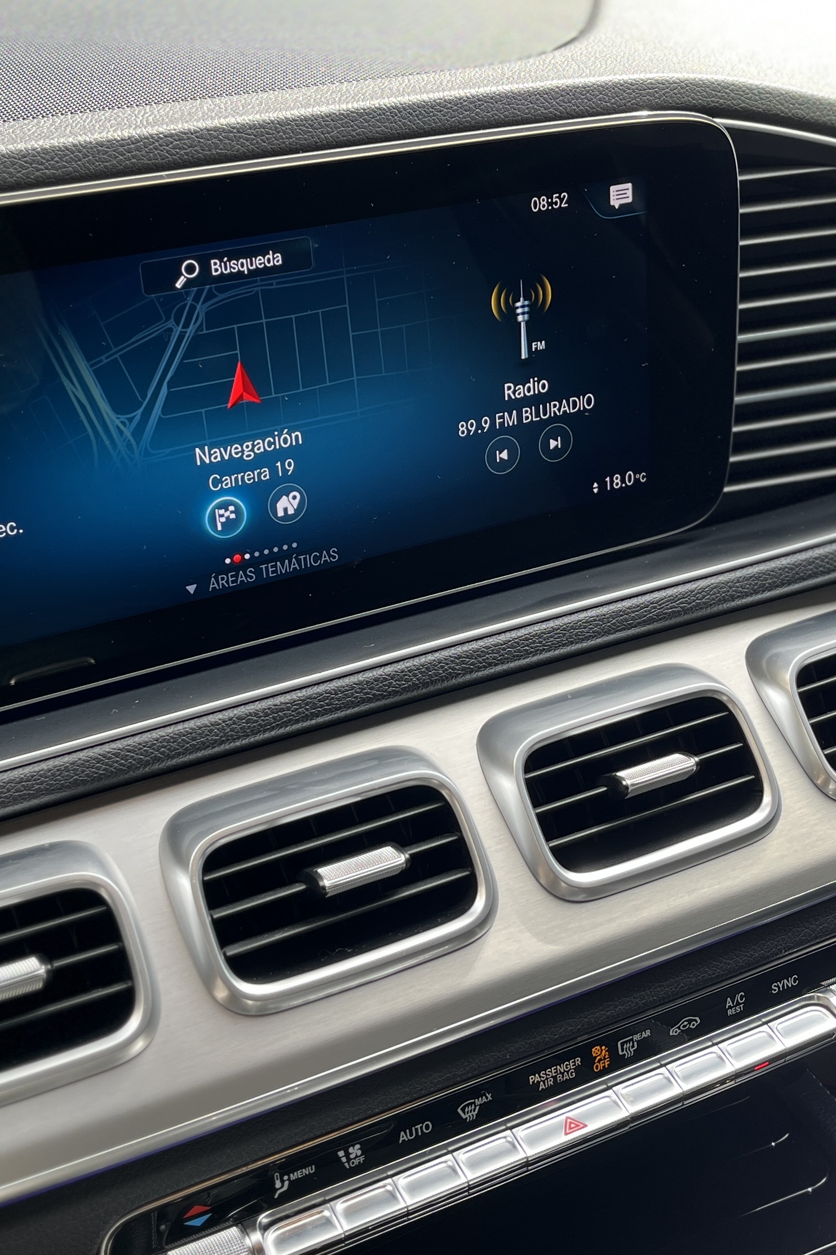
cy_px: 557
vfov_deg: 40.3
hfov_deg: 27.5
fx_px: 1707
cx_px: 451
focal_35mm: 49
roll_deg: -0.7
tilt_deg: -27.4
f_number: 1.6
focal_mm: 5.1
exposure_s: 1/188
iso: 40
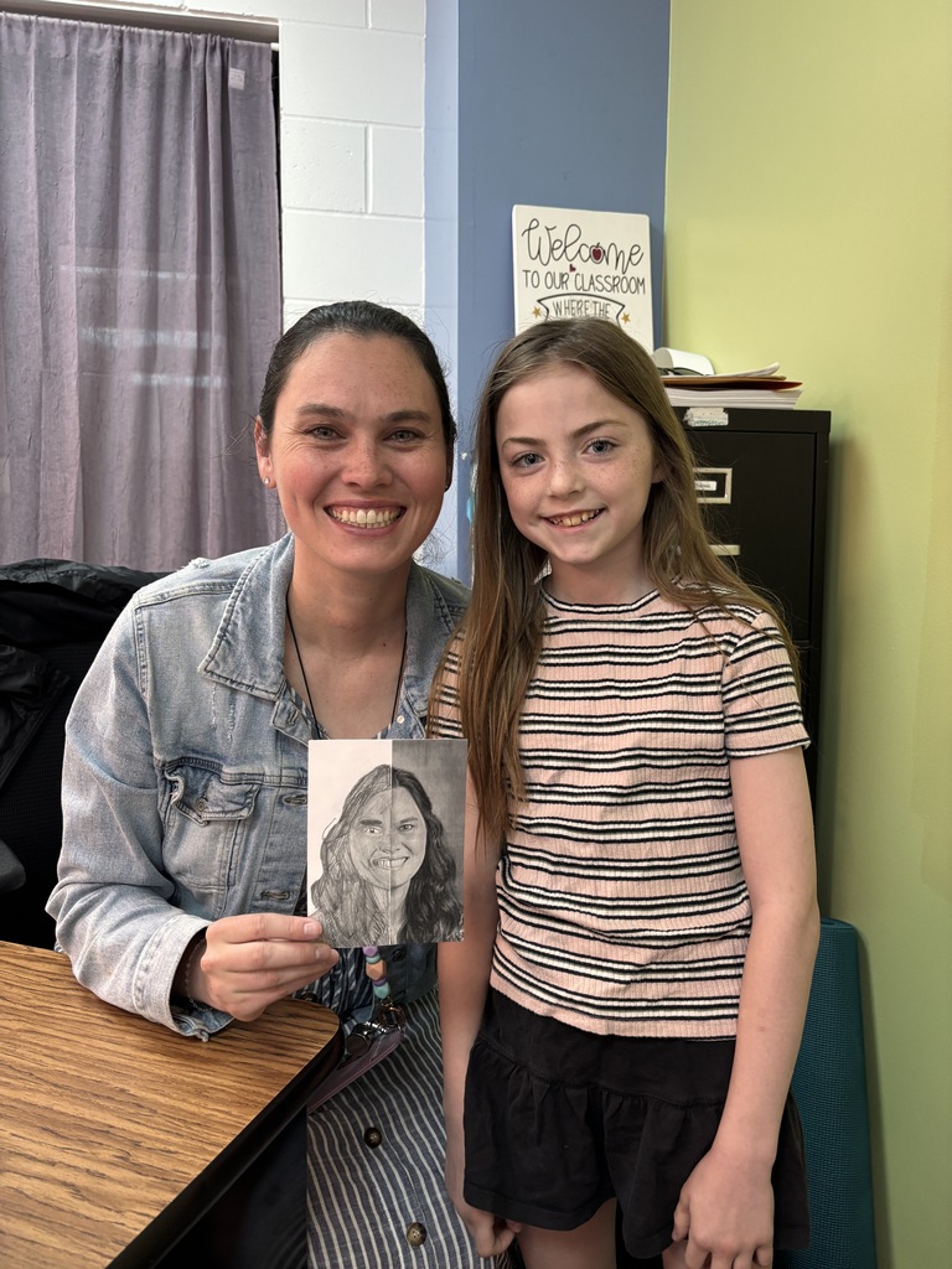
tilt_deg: -6.7
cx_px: 476
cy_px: 634
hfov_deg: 53.1
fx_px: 953
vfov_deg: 67.3
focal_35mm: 26
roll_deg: -0.5
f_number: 1.6
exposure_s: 1/43
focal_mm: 5.96
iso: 200
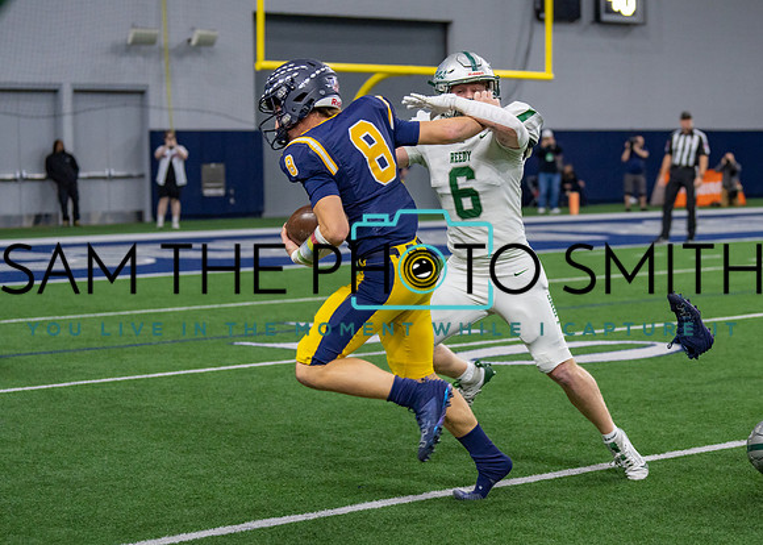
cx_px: 488
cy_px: 261
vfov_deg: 14.8
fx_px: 2092
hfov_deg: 20.6
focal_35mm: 97
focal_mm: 70
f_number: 2.8
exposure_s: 1/1000
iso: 1600
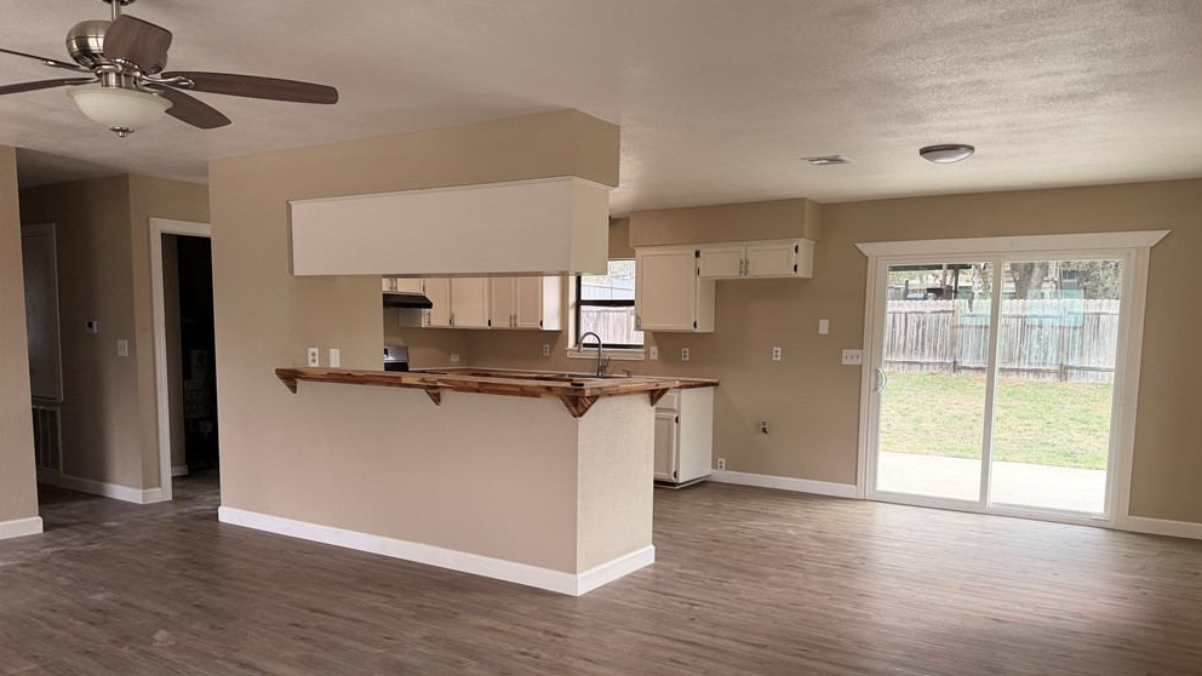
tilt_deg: -5.7
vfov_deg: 42.6
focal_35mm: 27
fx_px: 861
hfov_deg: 69.9
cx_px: 614
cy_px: 424
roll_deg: -1.0
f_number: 1.78
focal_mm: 6.76
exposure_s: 1/193
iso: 160
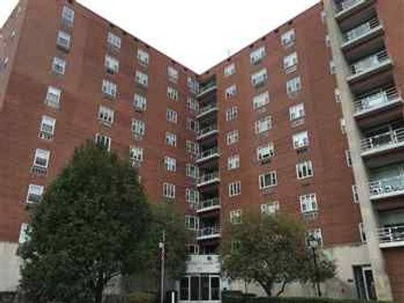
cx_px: 202
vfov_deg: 48.2
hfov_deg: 61.7
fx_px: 338
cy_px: 152
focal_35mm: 29
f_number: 2.2
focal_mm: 4.15
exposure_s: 1/392
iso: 25
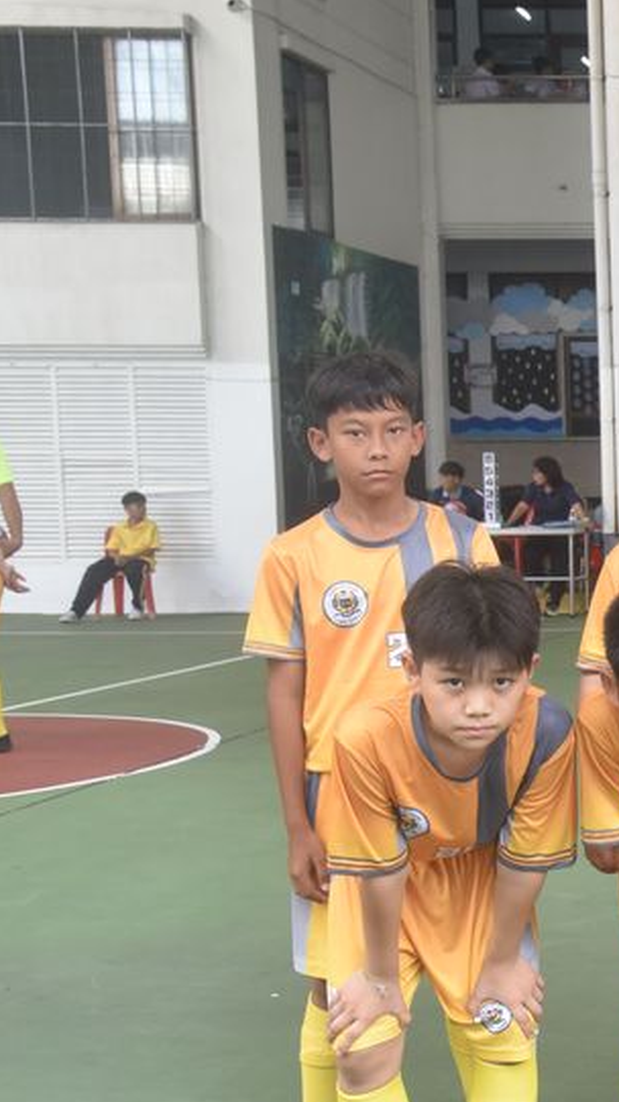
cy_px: 627
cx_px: 1106
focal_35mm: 74
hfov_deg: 14.4
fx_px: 2161
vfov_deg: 28.6
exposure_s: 1/200
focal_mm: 34
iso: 2000
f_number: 5.6
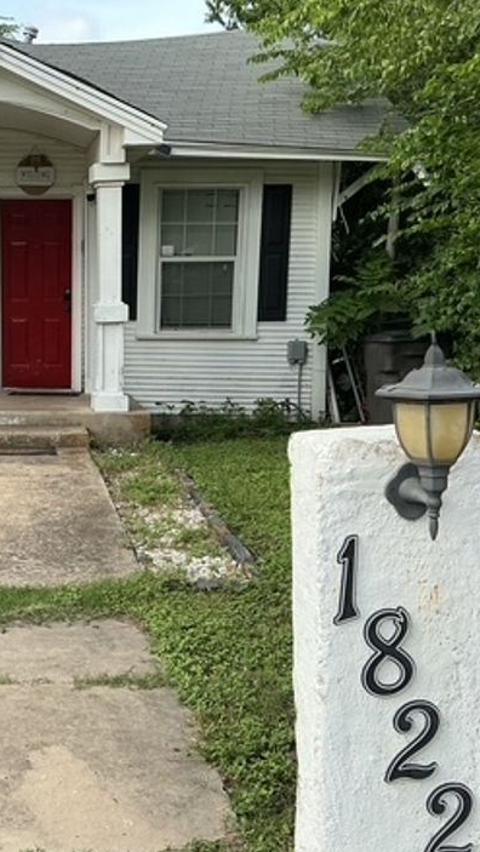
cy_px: 441
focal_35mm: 46
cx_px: 5
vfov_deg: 44.6
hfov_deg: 24.8
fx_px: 1040
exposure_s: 1/586
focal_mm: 3
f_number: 1.8
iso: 25
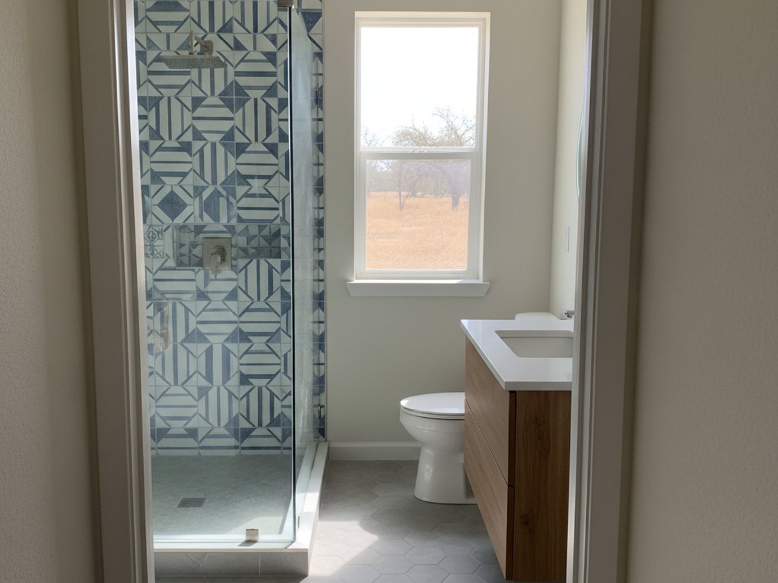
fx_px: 517
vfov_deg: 58.9
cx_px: 389
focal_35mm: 23
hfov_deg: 73.9
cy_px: 292
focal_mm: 6.4
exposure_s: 1/844
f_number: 1.8
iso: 764
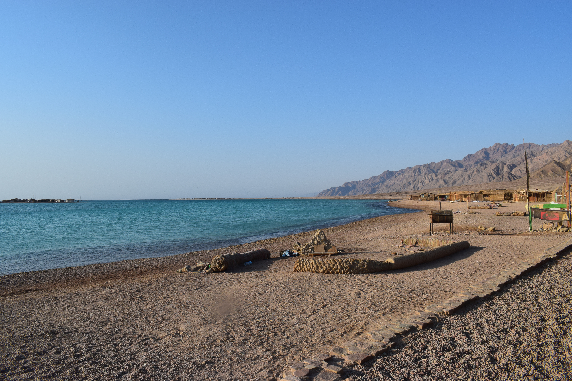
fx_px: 429
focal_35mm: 27
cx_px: 286
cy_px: 190
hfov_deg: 67.4
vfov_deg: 47.9
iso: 360
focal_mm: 18
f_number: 11
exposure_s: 1/500
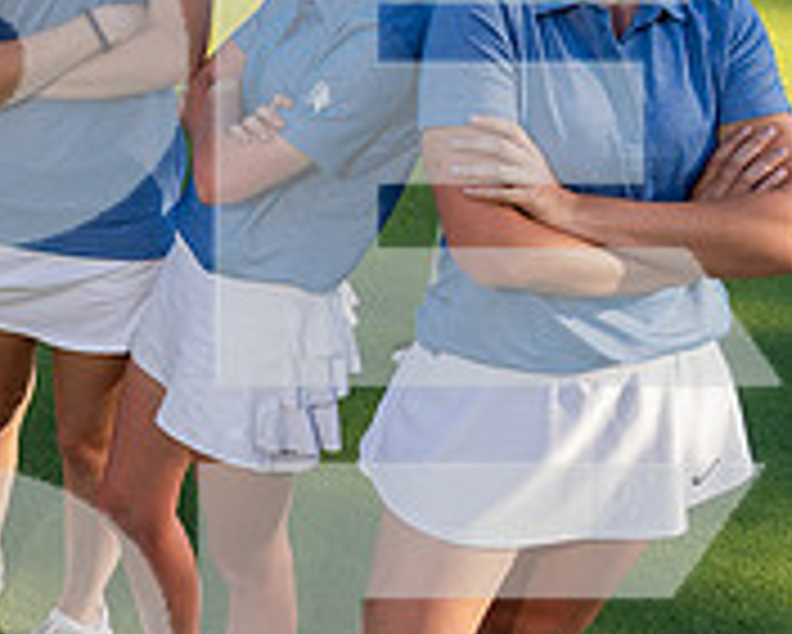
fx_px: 2111
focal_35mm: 90
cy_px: 130
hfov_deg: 18.3
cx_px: -475
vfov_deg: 17.0
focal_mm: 24
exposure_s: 1/250
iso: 250
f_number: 5.6
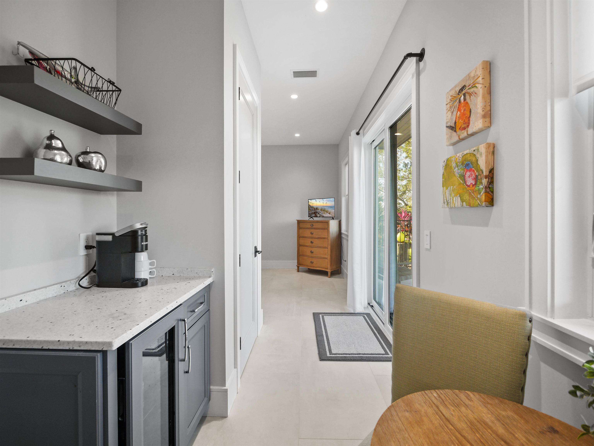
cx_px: 297
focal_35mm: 14
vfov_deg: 85.7
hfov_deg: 102.1
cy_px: 223
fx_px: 240
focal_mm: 7
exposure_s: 1/30
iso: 400
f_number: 4
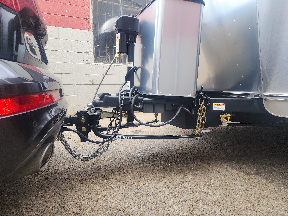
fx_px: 191
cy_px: 108
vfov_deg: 58.9
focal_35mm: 23
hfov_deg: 73.9
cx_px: 144
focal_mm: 6.4
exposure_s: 1/120
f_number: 1.8
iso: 20
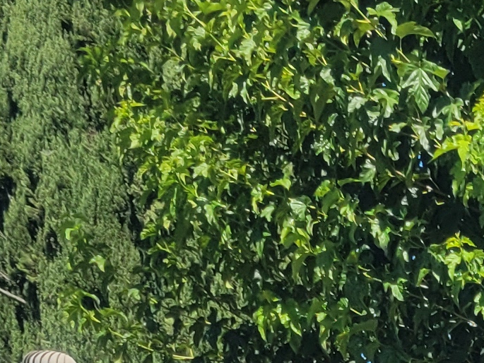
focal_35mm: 153
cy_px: 1035
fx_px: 2140
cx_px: 1220
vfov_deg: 8.4
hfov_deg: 10.7
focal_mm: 5.4
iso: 40
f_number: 1.8
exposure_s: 1/1433
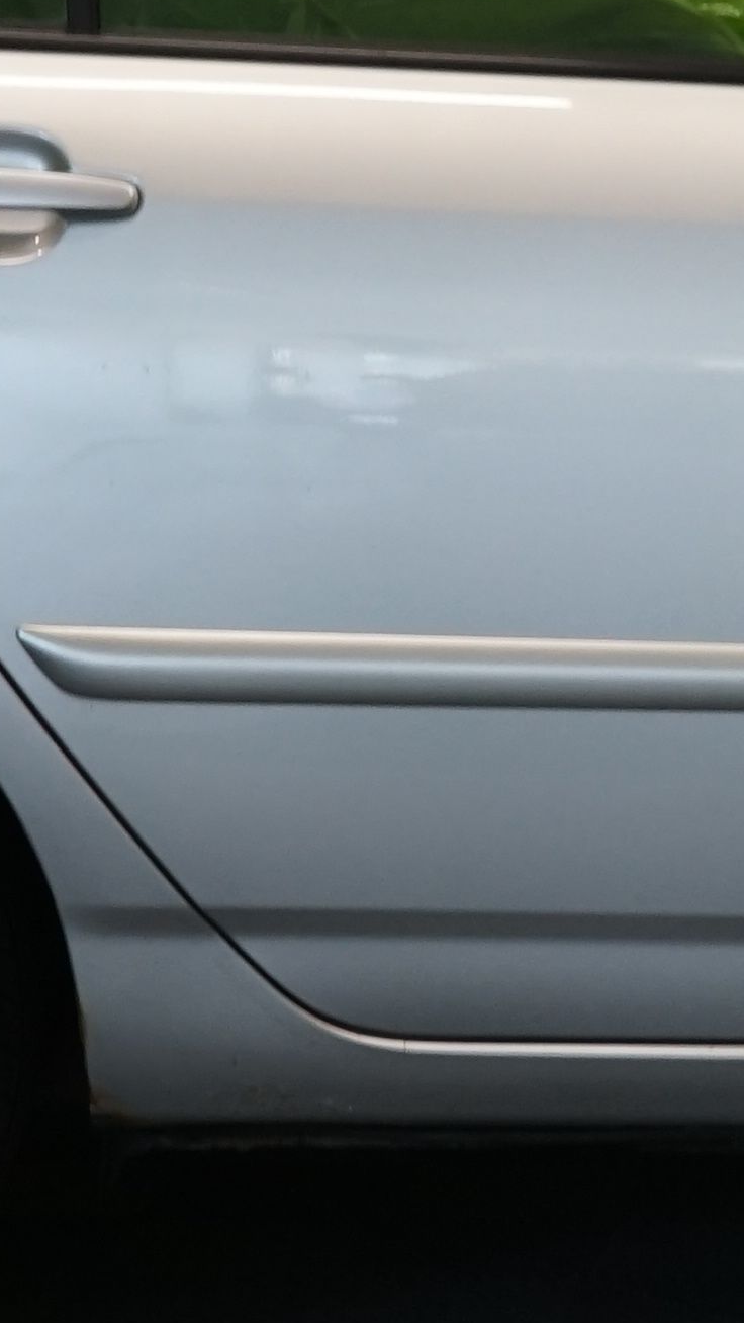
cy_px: 471
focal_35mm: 173
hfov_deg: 6.8
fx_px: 6066
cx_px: 1439
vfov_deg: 12.4
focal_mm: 36
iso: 800
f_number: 5.6
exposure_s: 1/40
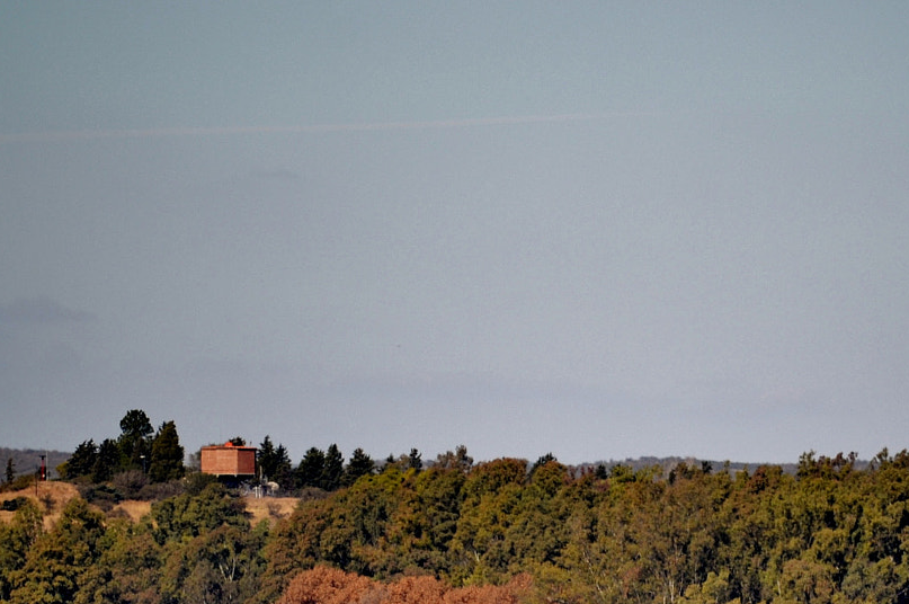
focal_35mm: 595
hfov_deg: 3.5
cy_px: 581
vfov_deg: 2.3
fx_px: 15005
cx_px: 580
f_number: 5.6
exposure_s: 1/500
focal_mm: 200
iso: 125
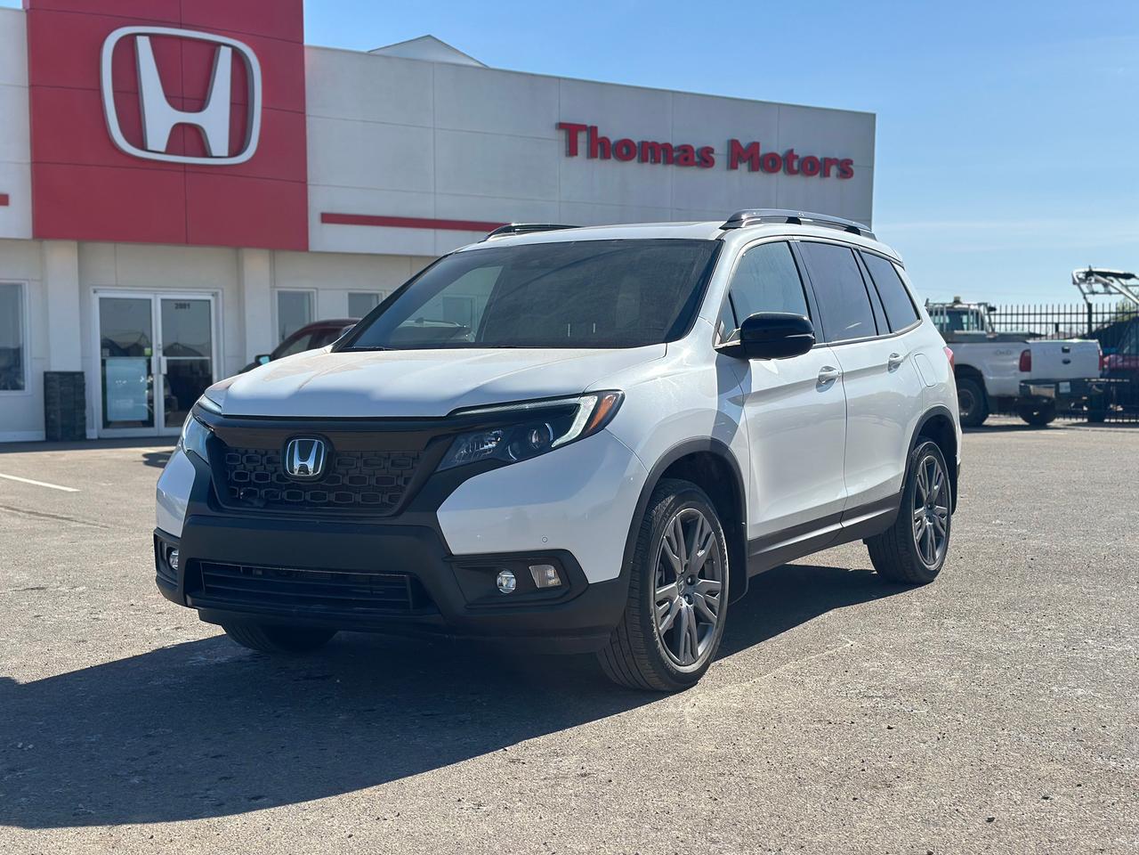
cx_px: 570
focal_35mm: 48
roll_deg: +0.5
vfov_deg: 30.3
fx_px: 1579
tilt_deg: -2.8
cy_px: 428
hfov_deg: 39.7
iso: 100
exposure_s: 1/7092
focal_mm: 6.86
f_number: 1.78
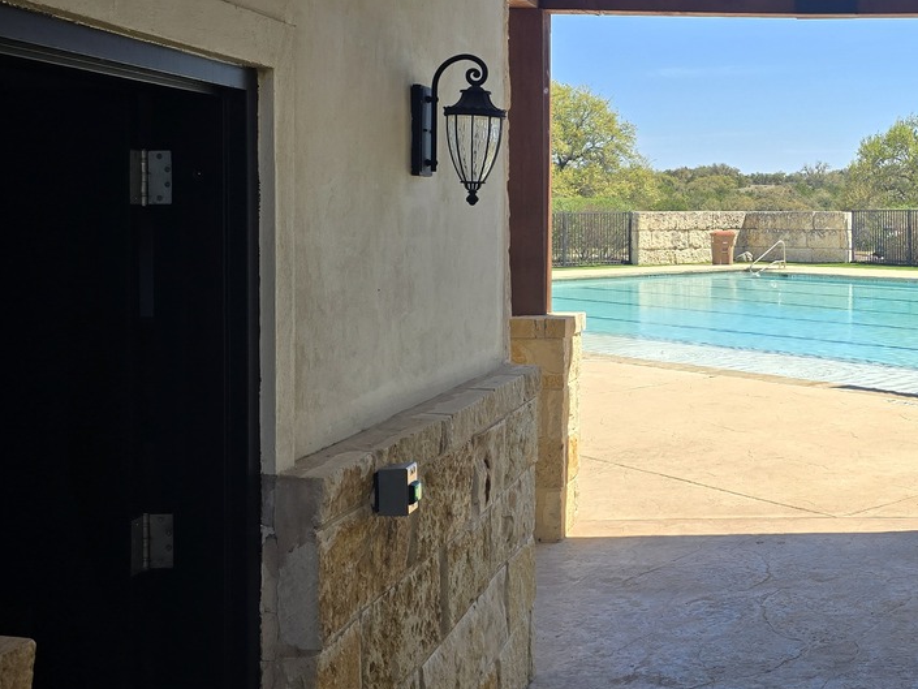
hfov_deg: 37.7
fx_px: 1247
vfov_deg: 30.5
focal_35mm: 47
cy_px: 199
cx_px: 828
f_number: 1.7
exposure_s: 1/601
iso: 12
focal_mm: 6.3
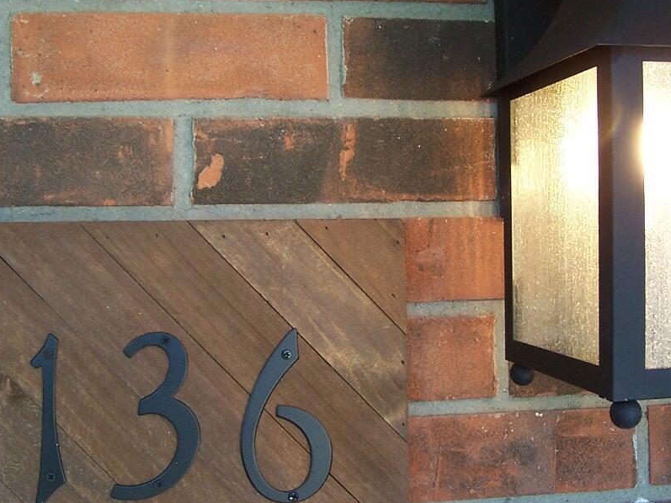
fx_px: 1435
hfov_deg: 26.3
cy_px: 224
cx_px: 380
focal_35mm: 74
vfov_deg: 19.9
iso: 80
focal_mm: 6.3
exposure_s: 1/60
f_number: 2.8
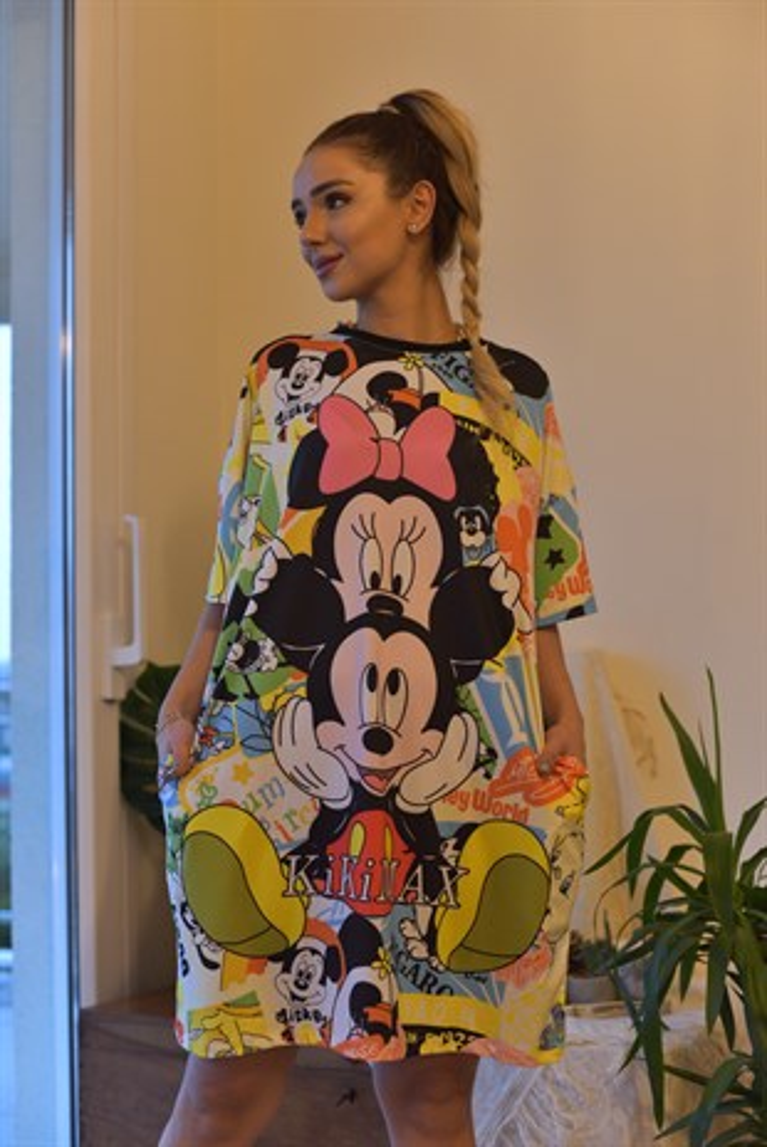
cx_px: 384
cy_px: 574
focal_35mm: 50
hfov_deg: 27.0
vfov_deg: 39.6
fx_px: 1595
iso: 1600
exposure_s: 1/125
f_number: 3.2
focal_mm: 50
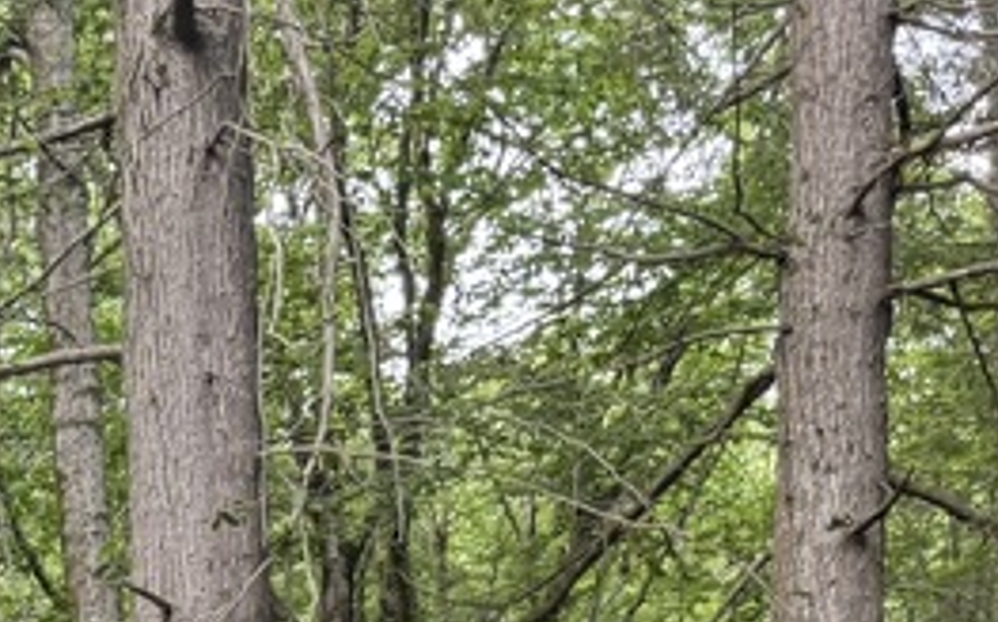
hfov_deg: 19.3
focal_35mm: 99
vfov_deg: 11.7
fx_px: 2691
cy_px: 1267
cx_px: -326
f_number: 1.78
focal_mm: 6.76
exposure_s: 1/121
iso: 200
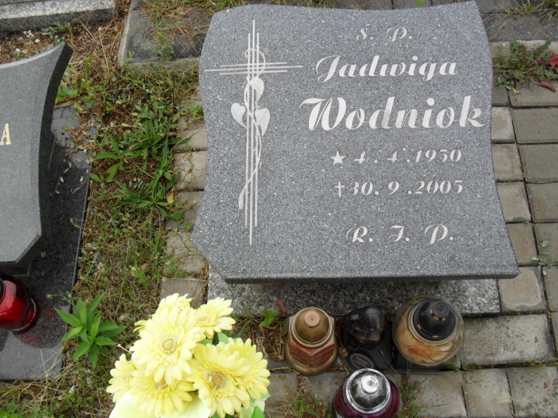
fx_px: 564
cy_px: 209
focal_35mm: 35
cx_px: 279
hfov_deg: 52.6
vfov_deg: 40.7
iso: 100
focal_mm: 6.3
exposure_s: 1/250
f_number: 3.2
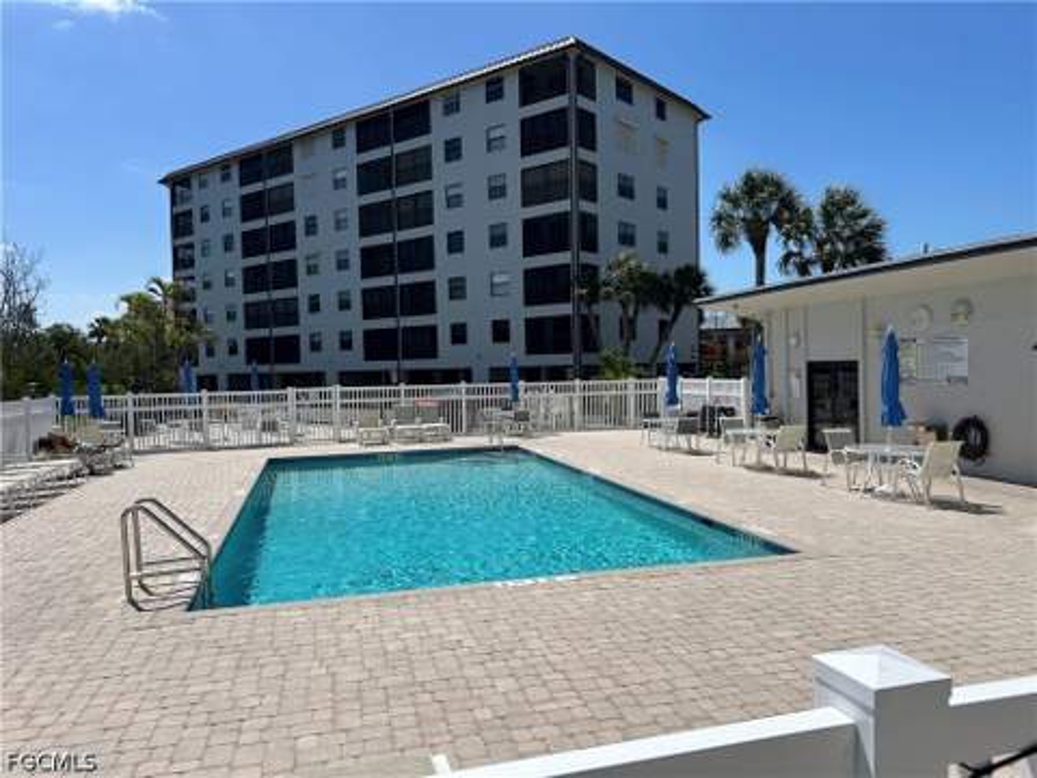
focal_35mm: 26
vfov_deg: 53.1
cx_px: 518
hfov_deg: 67.3
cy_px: 389
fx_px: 779
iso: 50
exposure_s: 1/8000
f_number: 1.5
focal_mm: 5.7
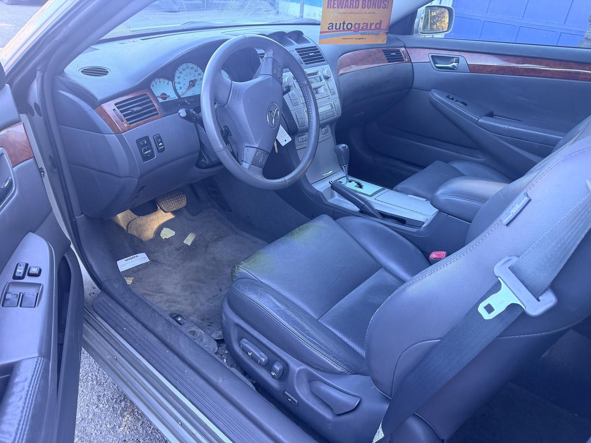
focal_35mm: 24
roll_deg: -4.2
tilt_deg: -31.1
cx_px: 296
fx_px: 410
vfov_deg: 56.8
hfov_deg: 71.6
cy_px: 222
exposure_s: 1/201
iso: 200
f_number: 1.78
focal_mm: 6.76
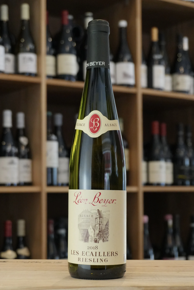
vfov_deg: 32.6
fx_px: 497
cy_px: 145
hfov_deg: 22.1
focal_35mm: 62
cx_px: 97
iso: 3200
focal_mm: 41
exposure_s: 1/160
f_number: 5.6
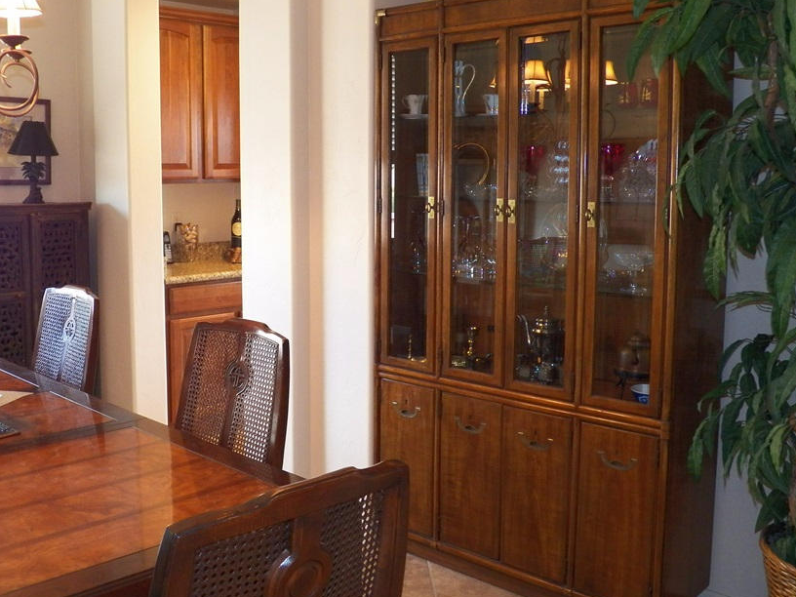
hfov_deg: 48.7
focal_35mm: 38
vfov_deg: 37.7
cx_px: 315
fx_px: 874
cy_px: 266
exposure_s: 1/30
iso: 320
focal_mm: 5.5
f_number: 2.8
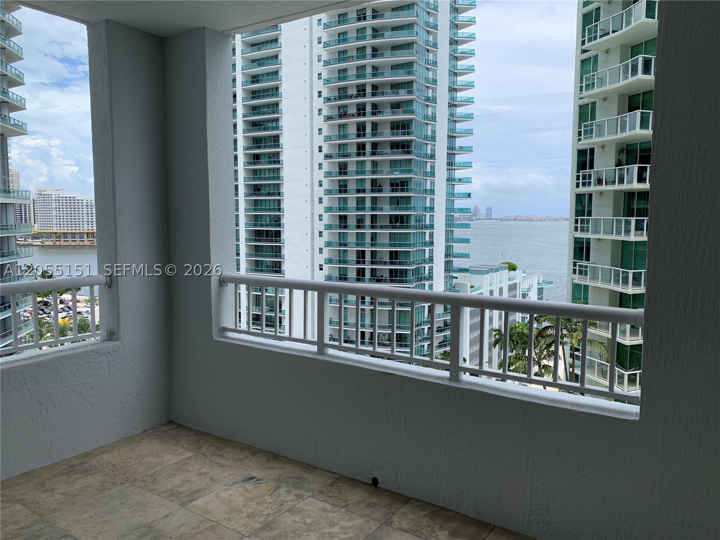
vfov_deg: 53.1
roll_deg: -0.4
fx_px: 541
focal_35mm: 26
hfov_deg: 67.3
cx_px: 360
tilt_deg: -6.5
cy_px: 270
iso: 25
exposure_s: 1/1536
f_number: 1.8
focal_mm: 4.25
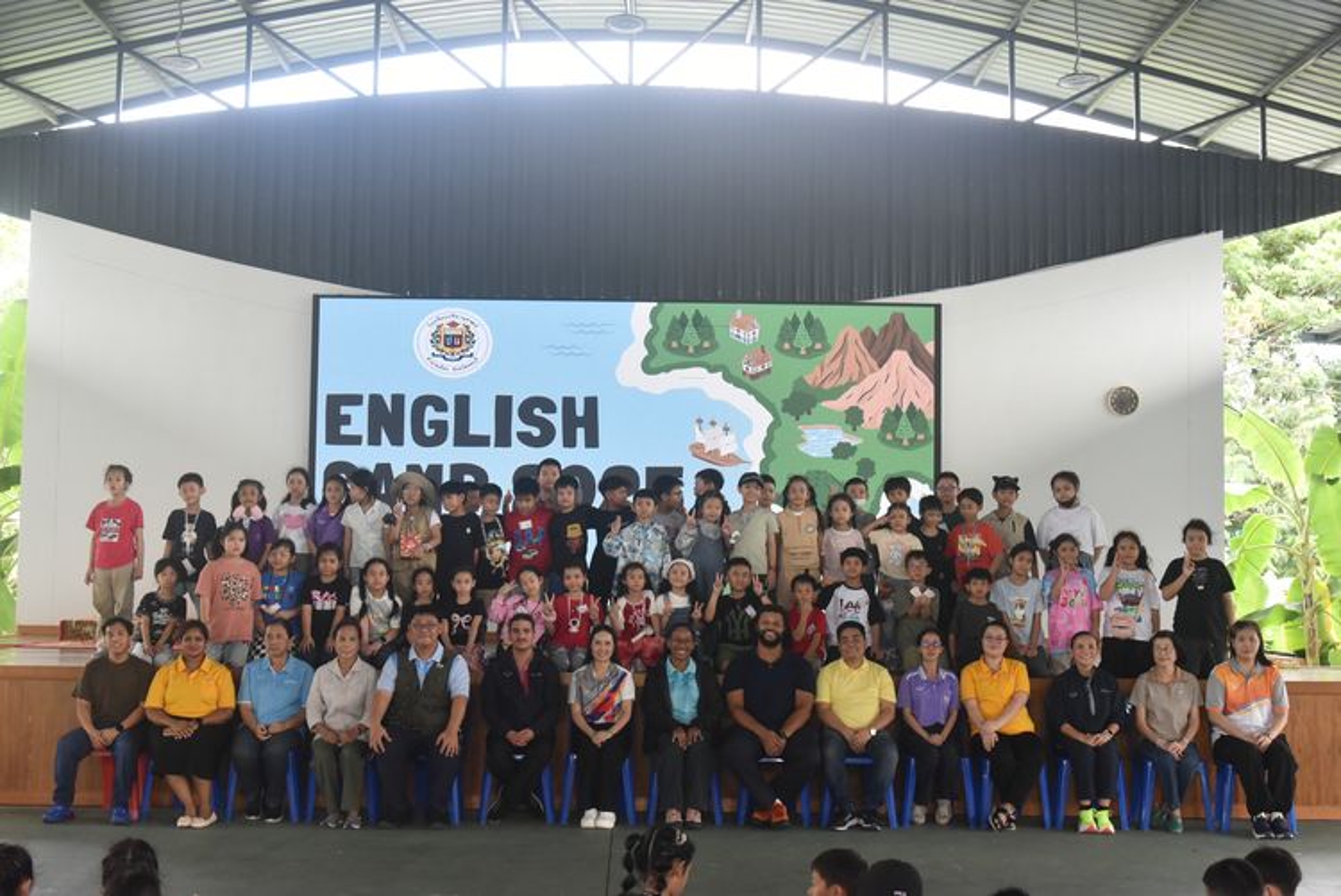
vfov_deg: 30.6
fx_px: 1640
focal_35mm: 44
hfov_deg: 44.5
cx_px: 670
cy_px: 448
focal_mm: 44
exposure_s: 1/250
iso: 3200
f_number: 4.5
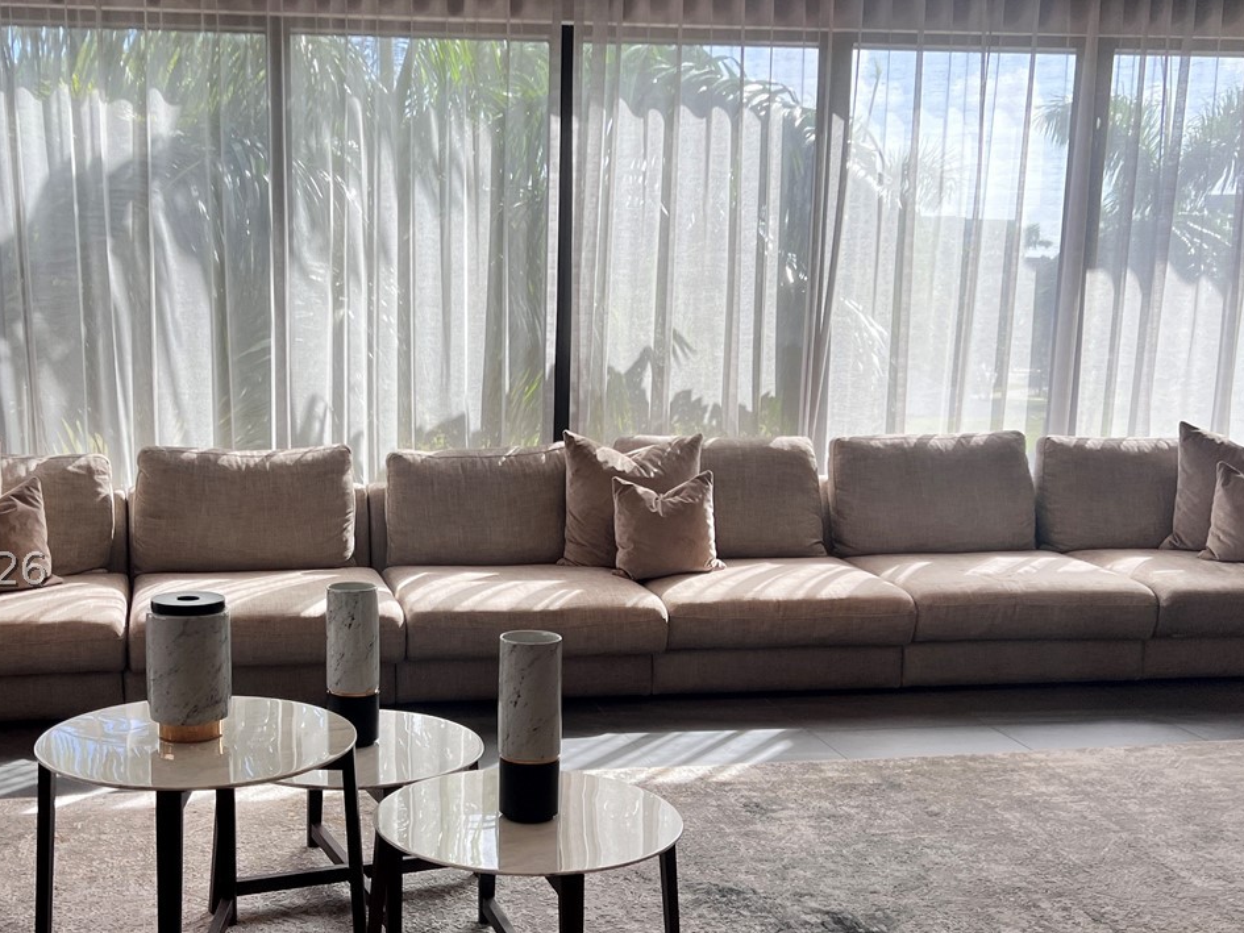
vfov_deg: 32.8
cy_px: 568
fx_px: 1581
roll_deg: -0.1
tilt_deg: -11.1
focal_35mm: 44
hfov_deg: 42.5
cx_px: 450
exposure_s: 1/466
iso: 50
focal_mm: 5.7
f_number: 1.5
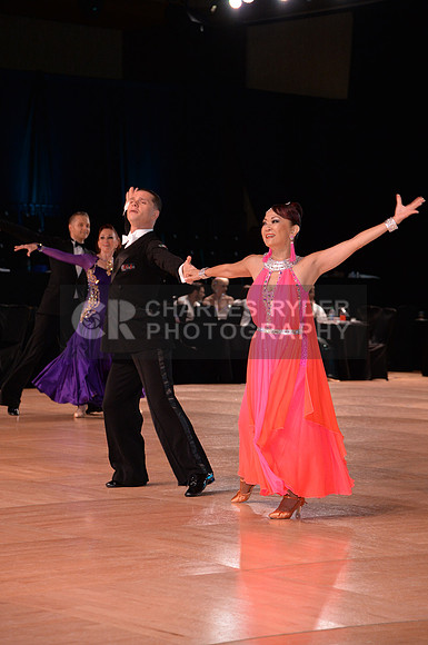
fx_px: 1878
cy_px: 322
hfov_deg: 13.0
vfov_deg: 19.5
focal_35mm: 105
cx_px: 214
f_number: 5.6
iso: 2000
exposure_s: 1/250
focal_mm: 105
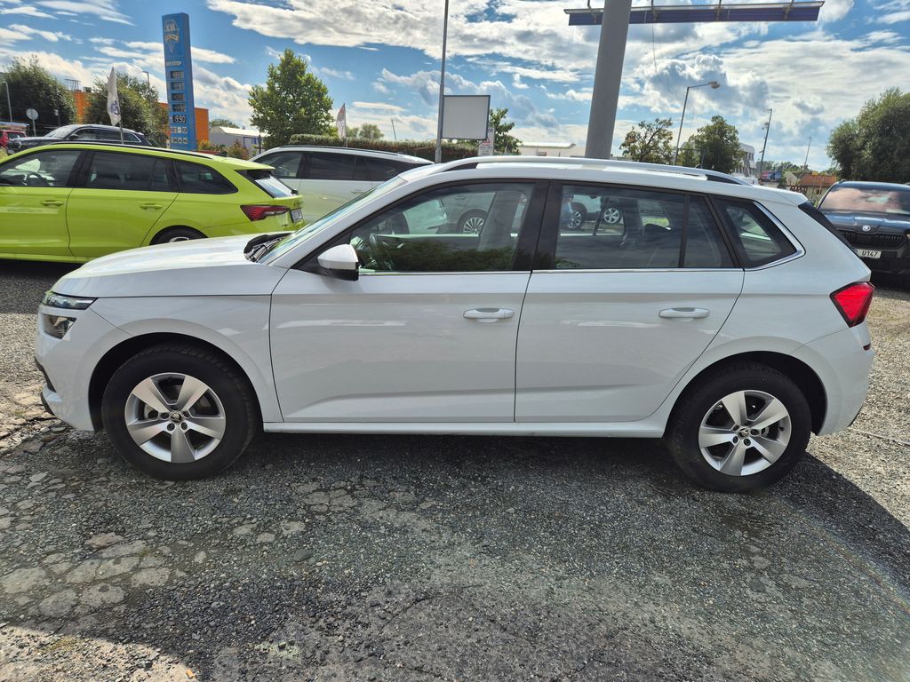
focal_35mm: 23
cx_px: 455
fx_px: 605
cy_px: 341
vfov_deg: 58.9
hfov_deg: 73.9
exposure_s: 1/2816
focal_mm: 5.4
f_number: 1.8
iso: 25
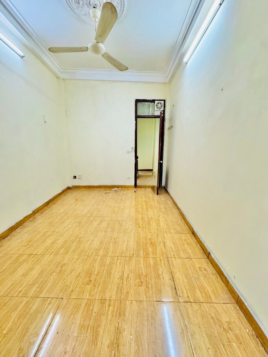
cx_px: 134
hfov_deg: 85.7
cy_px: 178
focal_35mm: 14
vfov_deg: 102.1
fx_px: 145
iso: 320
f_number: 2.2
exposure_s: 1/86
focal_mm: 2.22
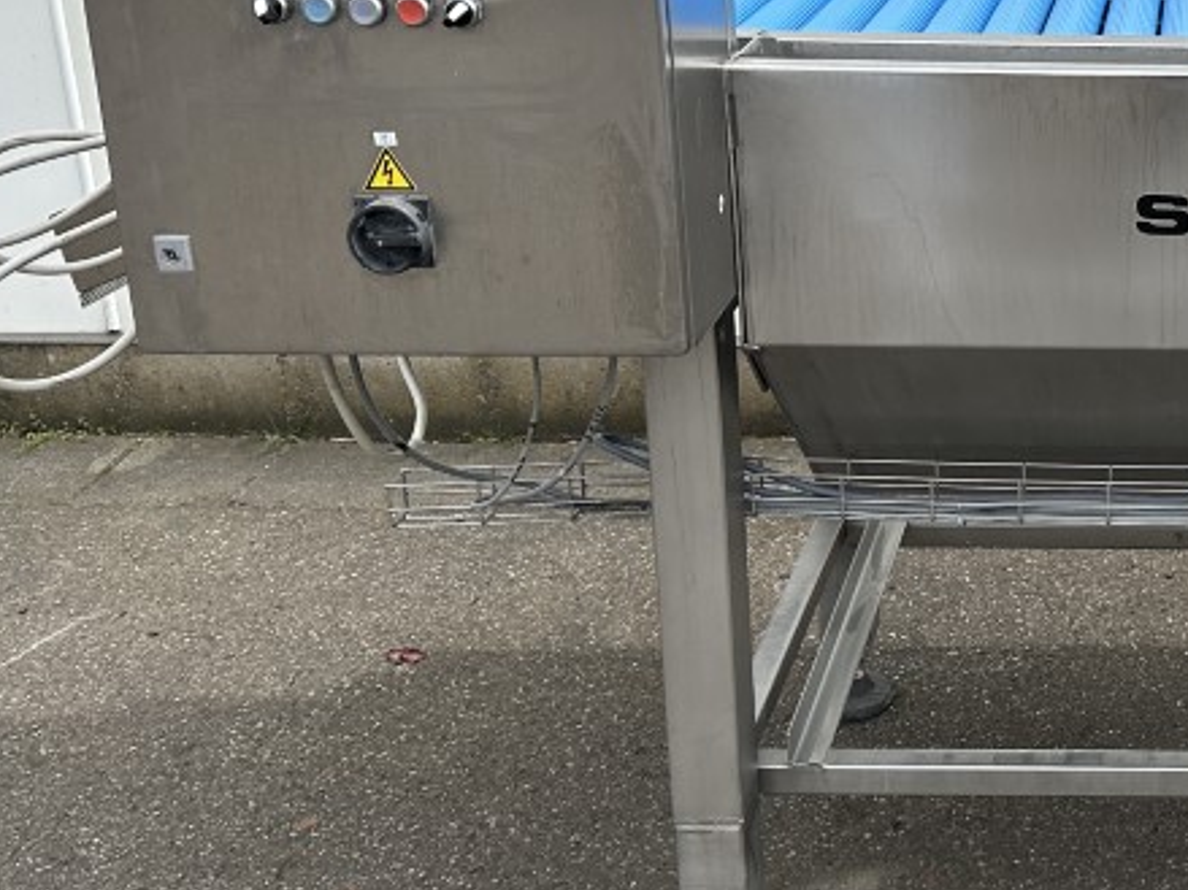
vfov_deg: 25.7
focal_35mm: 56
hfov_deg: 31.4
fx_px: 1921
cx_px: 1226
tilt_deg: -14.5
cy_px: 206
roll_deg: +0.2
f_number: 1.78
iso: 80
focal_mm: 6.86
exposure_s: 1/3155
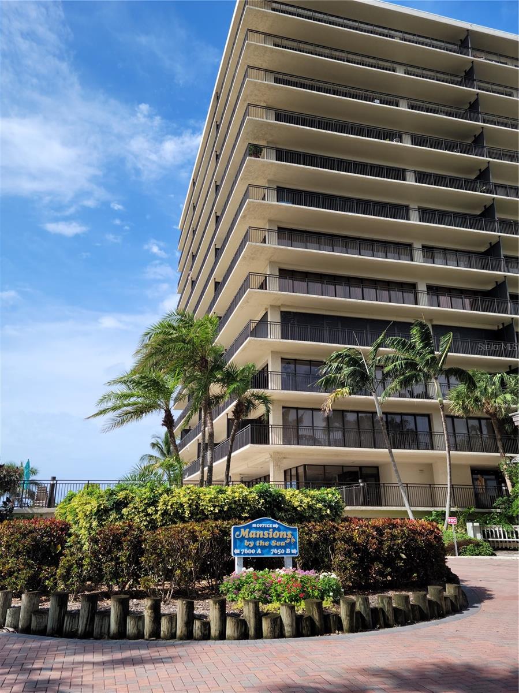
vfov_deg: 63.5
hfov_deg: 49.7
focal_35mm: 28
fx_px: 560
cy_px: 346
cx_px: 260
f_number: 2
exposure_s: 1/779
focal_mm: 5.9
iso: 25
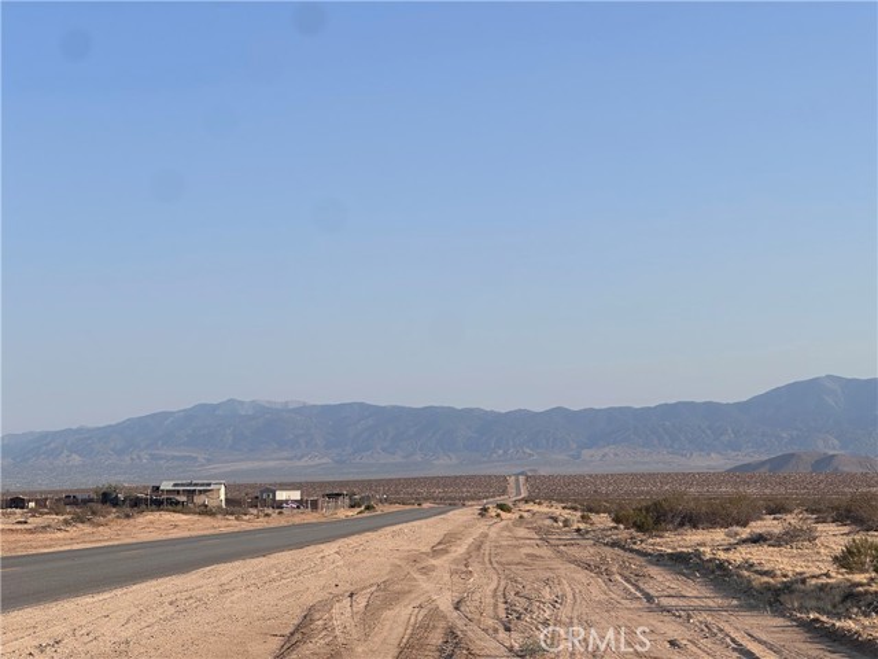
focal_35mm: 77
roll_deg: +0.8
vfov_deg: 19.1
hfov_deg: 25.3
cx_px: 439
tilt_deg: +5.2
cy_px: 330
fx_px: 1953
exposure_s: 1/723
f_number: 2.8
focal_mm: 9
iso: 32
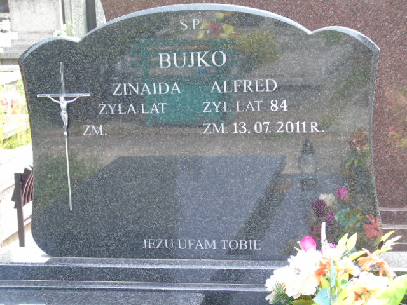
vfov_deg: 18.0
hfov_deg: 23.8
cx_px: 204
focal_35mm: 82
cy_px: 152
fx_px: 964
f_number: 4.1
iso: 80
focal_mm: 15
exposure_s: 1/60
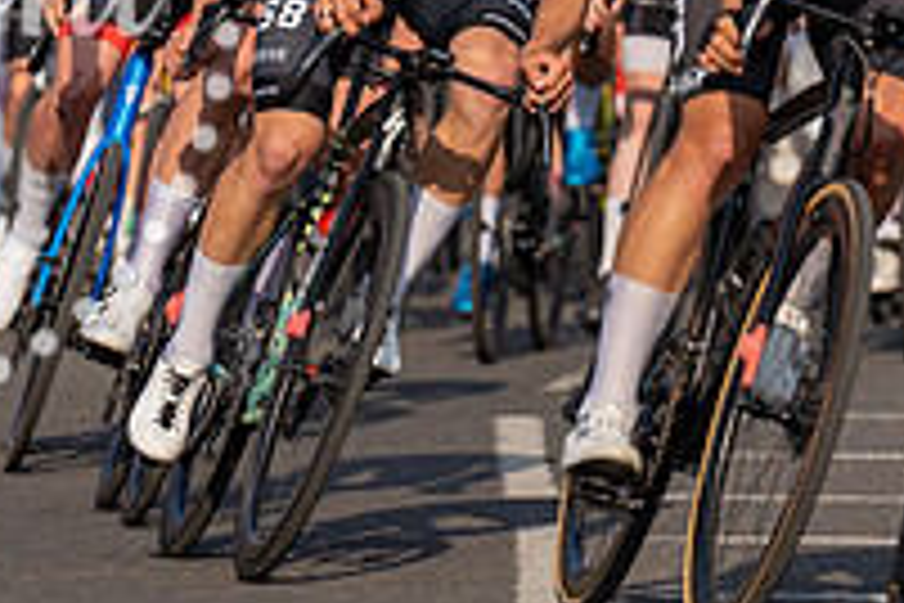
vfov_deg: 2.5
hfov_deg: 3.7
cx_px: 517
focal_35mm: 560
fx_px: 14061
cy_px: -241
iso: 160
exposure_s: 1/1000
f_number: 4.5
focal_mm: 194
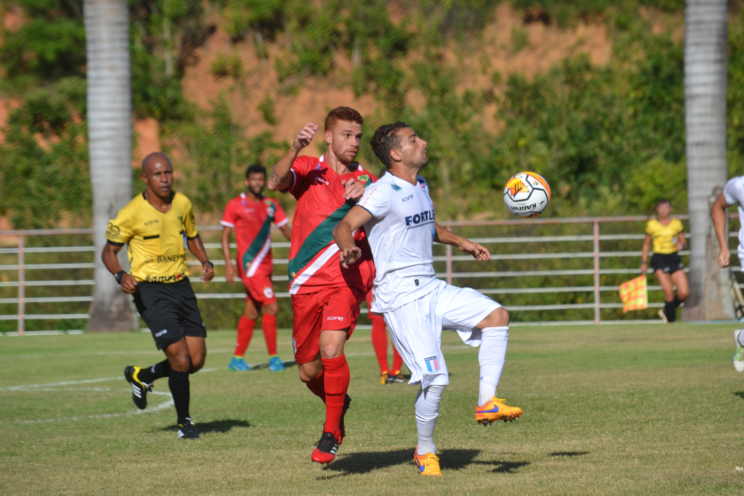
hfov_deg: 7.4
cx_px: 372
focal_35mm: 278
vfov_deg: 5.0
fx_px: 5735
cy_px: 248
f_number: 7.1
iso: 400
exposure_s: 1/2000
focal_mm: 185
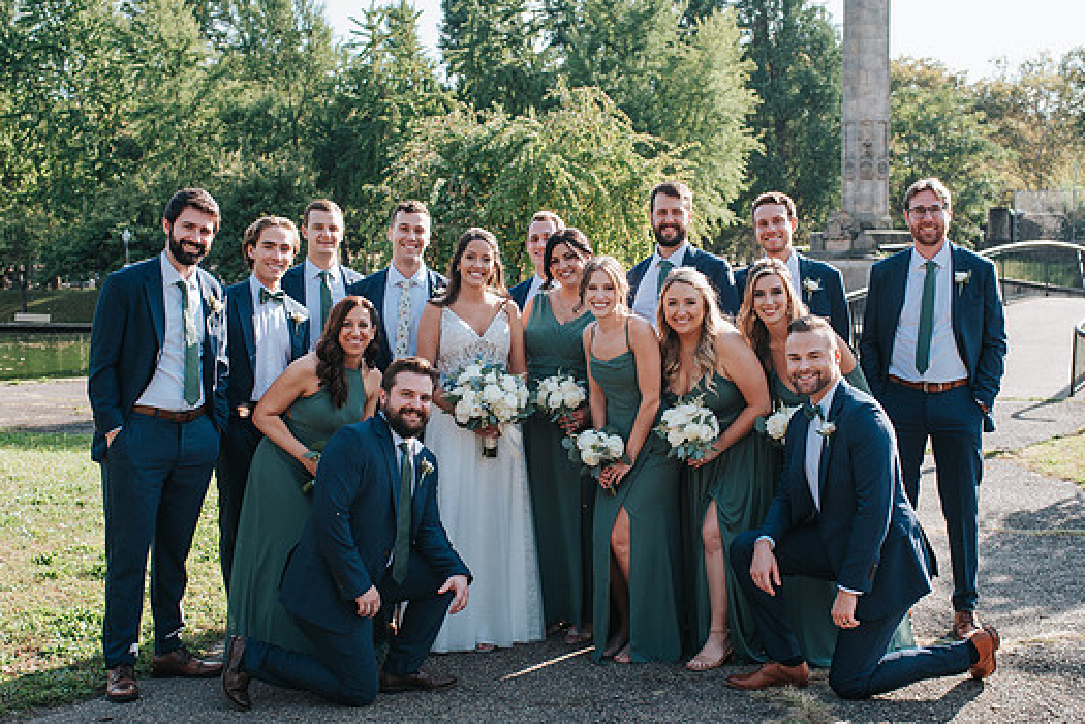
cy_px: 401
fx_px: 1447
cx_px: 549
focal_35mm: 48
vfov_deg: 28.1
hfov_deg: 41.1
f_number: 4
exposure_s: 1/1000
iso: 400
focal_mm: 35
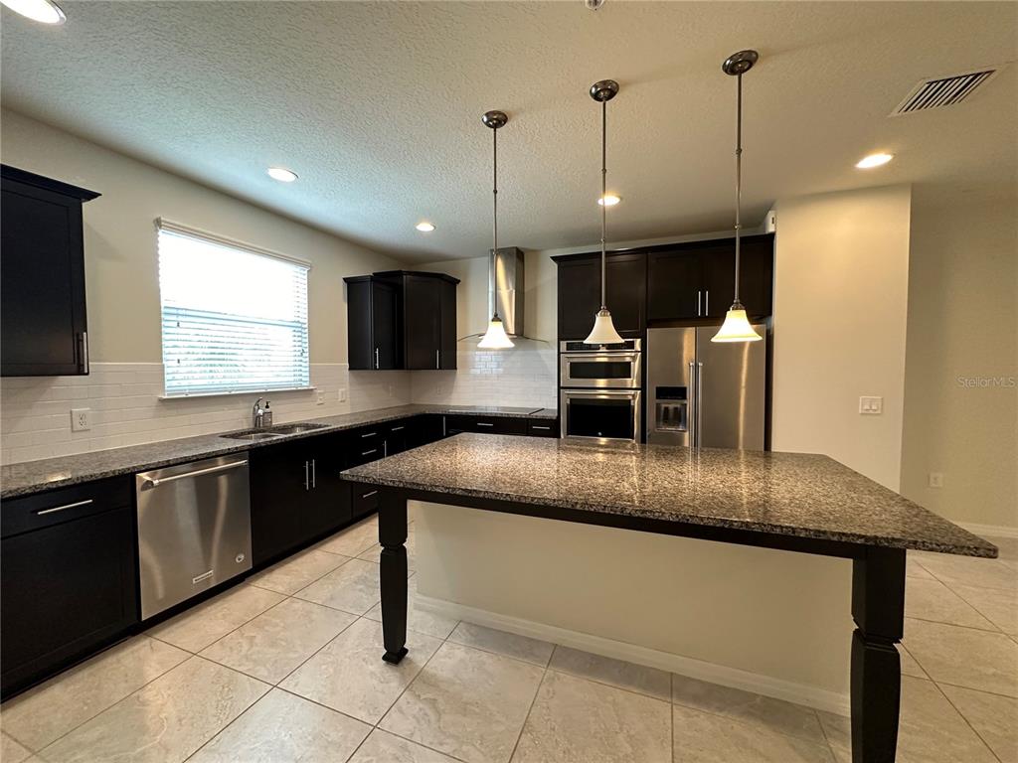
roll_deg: +0.2
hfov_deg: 102.1
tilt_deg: -1.7
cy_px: 382
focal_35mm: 14
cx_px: 509
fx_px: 412
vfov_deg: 85.7
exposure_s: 1/60
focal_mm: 2.22
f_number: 2.2
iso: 250
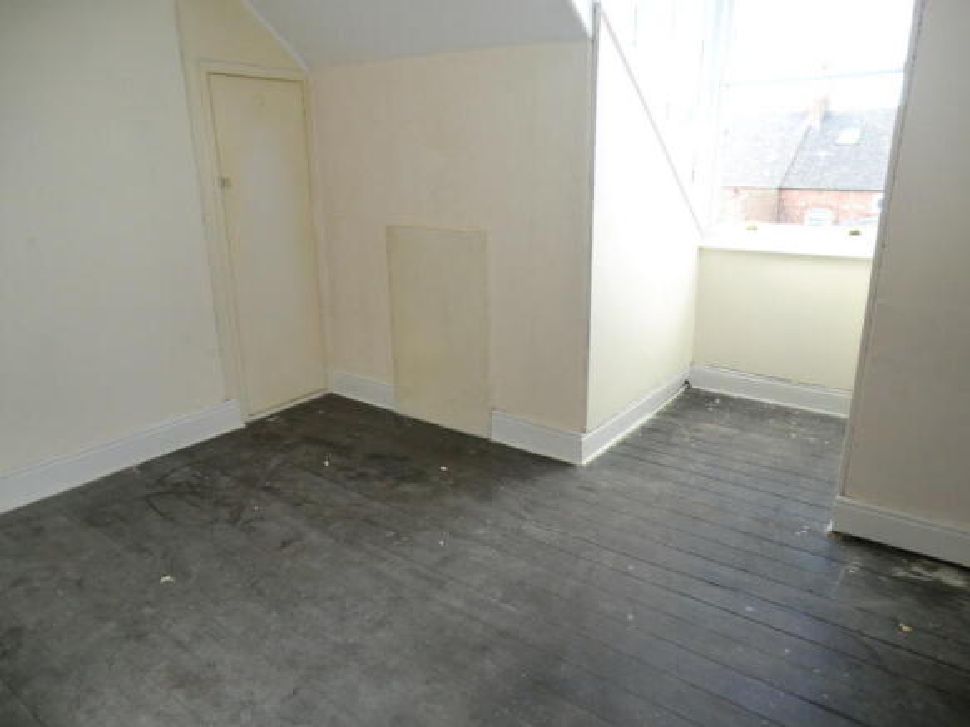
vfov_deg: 56.8
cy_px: 364
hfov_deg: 71.6
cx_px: 485
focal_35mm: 24
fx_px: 672
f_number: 3.2
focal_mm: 4.3
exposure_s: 1/60
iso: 100
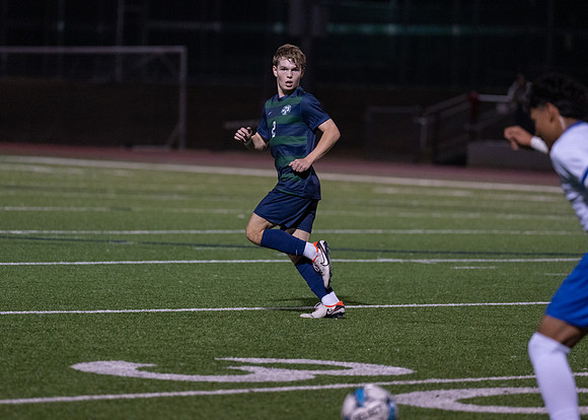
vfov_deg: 5.7
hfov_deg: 7.9
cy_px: 199
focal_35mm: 255
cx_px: 277
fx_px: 4251
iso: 2500
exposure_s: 1/1250
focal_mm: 197
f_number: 2.8
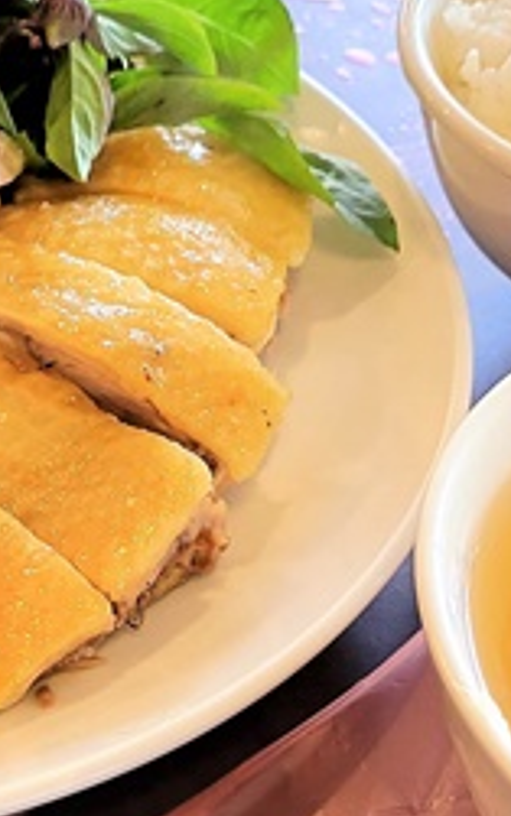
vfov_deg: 18.9
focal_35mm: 110
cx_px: -33
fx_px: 2450
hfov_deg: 11.7
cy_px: 507
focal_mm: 5.4
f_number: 1.8
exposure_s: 1/119
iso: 160
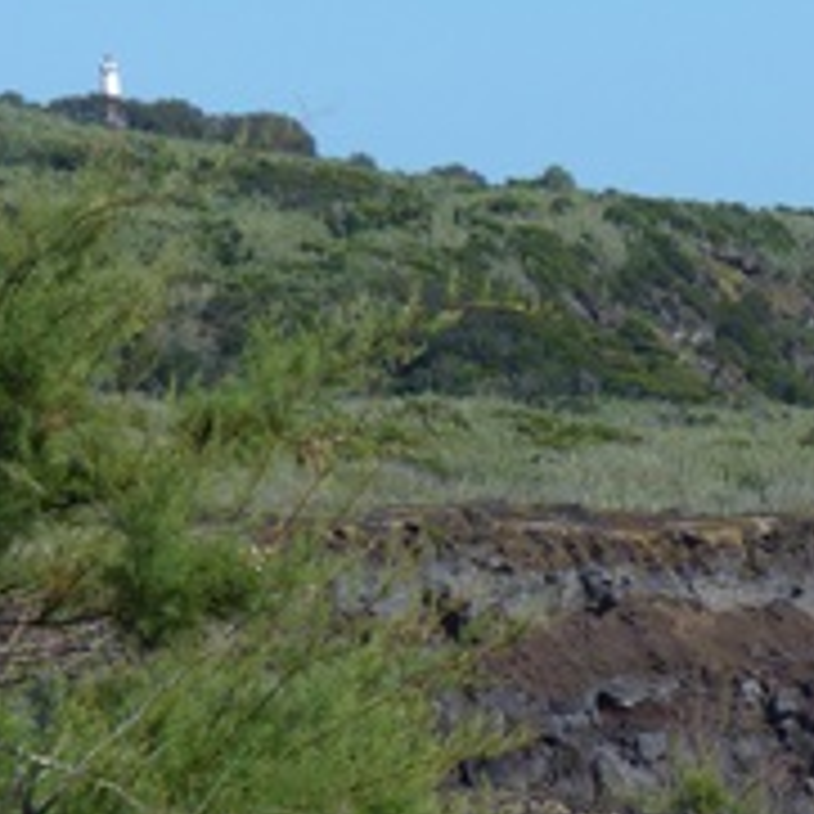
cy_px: 643
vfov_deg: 4.8
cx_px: 1749
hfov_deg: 4.7
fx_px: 9764
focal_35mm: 367
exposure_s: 1/250
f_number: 5.6
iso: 80
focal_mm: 16.7
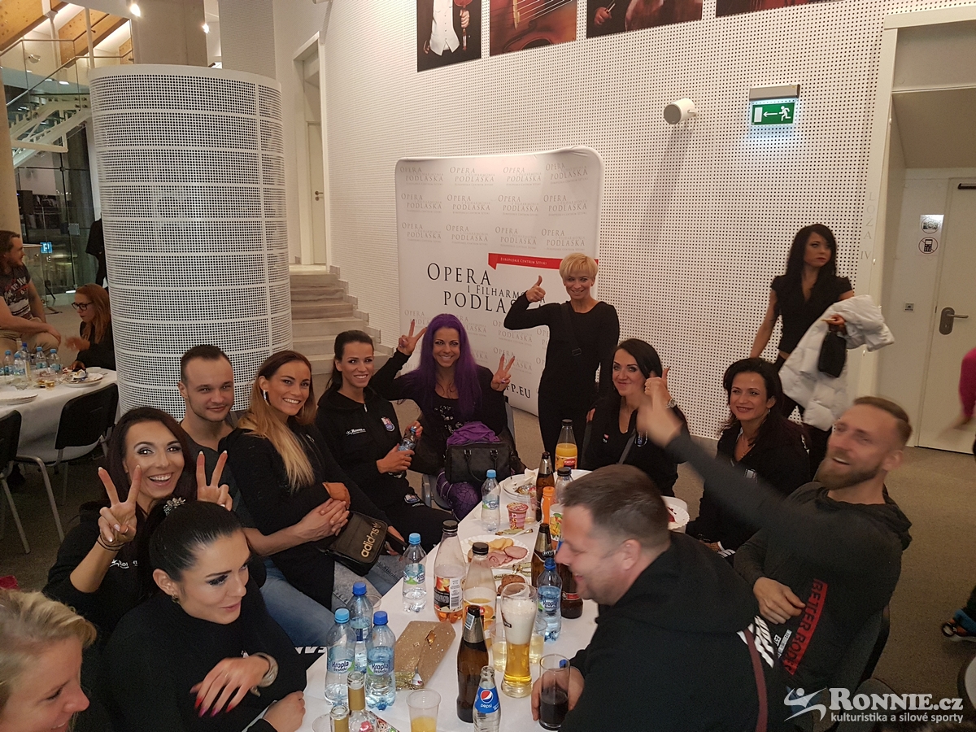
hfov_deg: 67.3
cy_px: 366
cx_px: 488
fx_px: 733
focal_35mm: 26
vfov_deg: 53.1
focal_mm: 4.2
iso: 160
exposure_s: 1/25
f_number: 1.7
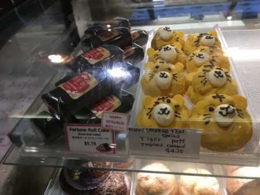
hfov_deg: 61.6
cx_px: 130
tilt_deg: -37.2
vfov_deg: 48.3
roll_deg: +6.8
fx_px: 218
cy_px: 98
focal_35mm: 29
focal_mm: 4.15
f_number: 2.2
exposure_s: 1/40
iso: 25
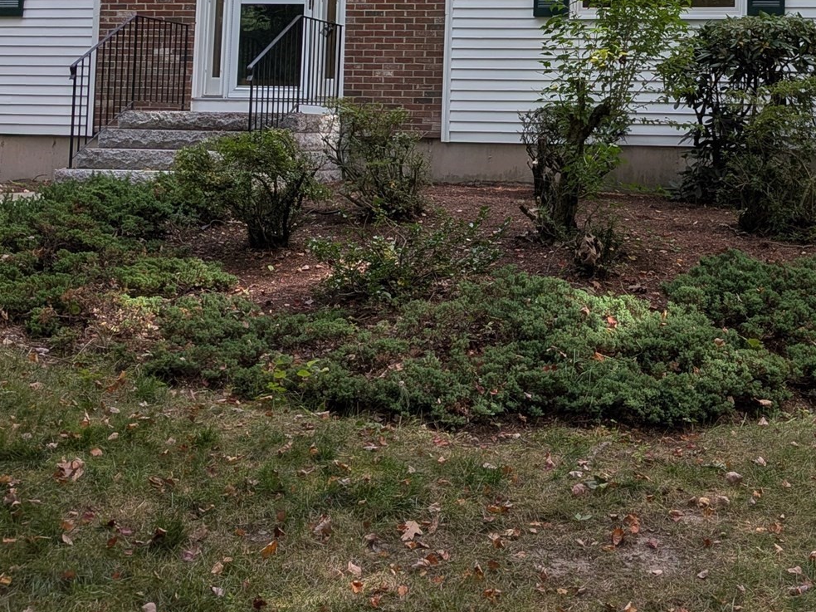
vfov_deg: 27.7
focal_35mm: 50
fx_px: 1179
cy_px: 31
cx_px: 570
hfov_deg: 37.6
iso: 32
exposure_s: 1/1404
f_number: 1.7
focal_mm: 4.53
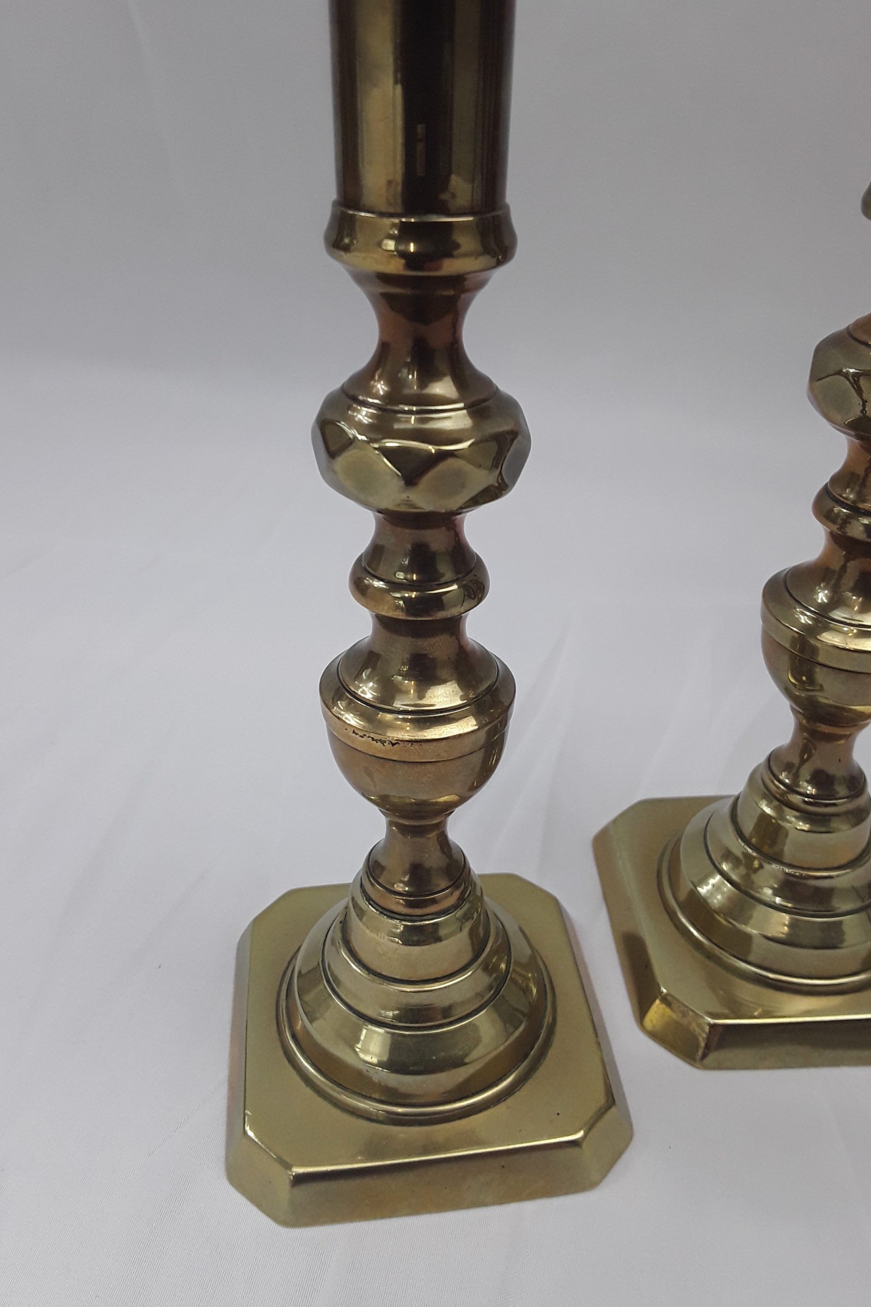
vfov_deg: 63.7
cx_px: 424
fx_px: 1052
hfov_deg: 45.0
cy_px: 641
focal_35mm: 29
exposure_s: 1/100
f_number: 1.9
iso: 40
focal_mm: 2.91
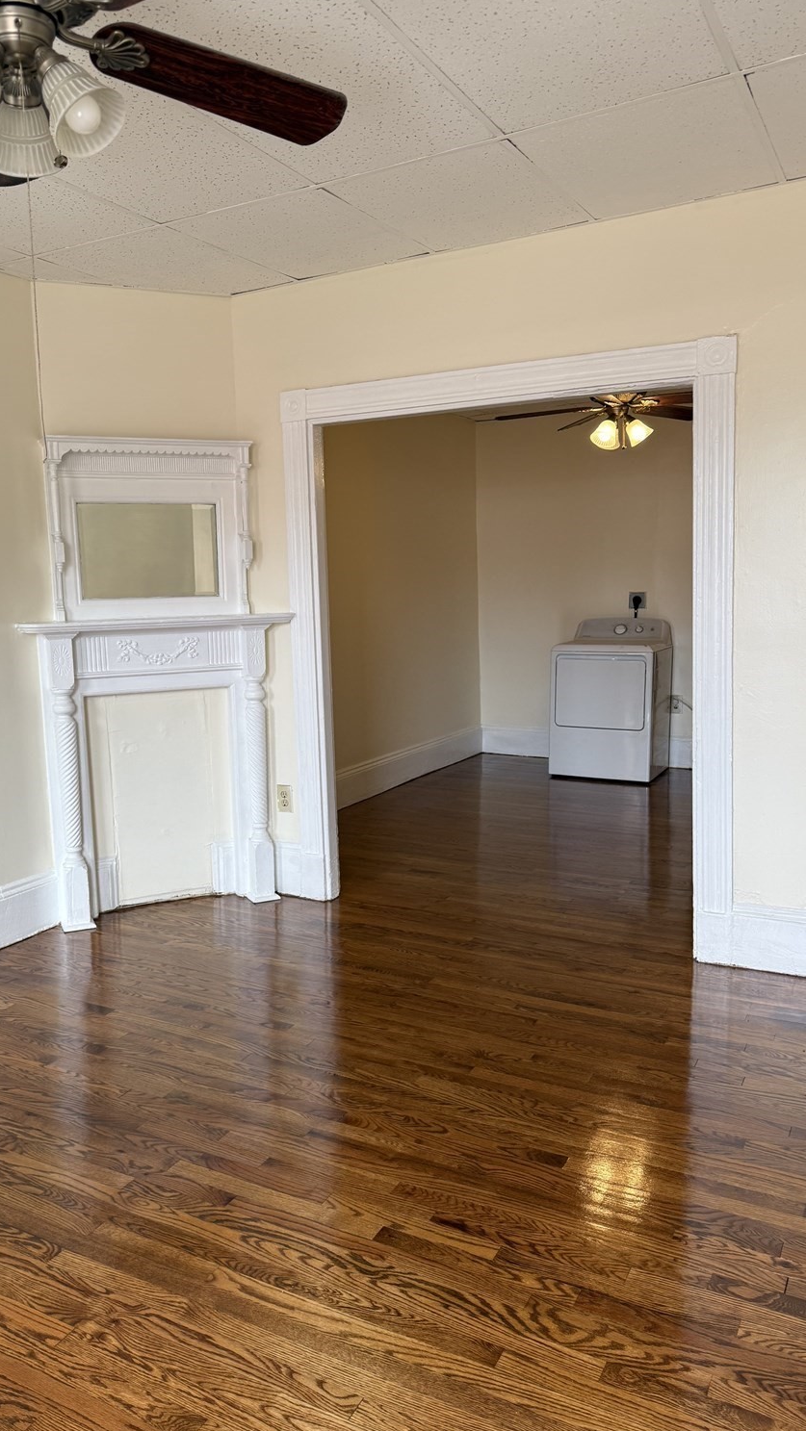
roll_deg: +1.9
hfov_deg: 42.5
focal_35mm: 27
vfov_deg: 69.9
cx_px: 290
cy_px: 720
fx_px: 1025
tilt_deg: -6.2
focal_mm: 6.76
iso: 125
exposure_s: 1/120
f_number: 1.78
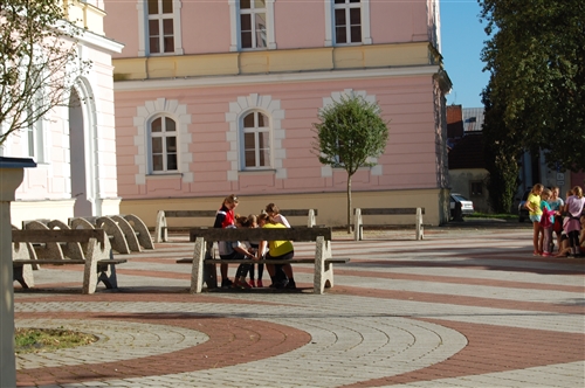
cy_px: 194
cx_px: 292
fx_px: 1339
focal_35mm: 82
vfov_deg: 16.5
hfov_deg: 24.6
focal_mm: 55
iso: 200
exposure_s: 1/400
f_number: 10
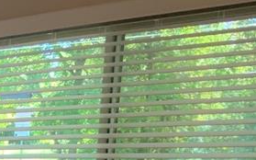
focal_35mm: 113
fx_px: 788
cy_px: 308
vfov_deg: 10.7
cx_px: -143
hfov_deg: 16.6
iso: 250
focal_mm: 3
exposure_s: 1/60
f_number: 1.8
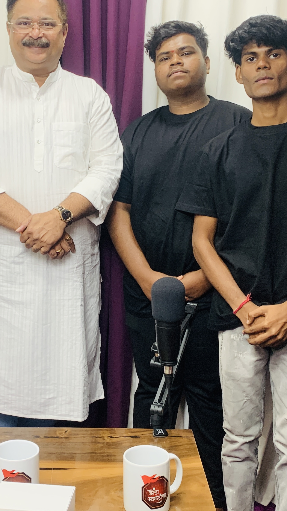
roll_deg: -0.7
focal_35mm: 48
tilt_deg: -9.6
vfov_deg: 42.9
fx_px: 649
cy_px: 241
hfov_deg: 24.8
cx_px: 97
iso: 80
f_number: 1.8
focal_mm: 4.25
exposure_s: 1/50
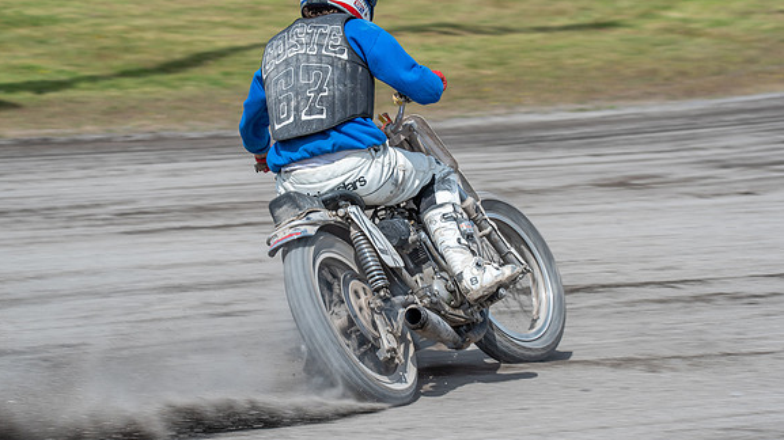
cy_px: 178
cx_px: 359
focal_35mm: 216
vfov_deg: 5.6
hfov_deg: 10.0
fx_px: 4488
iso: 100
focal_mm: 180
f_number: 8
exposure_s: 1/320
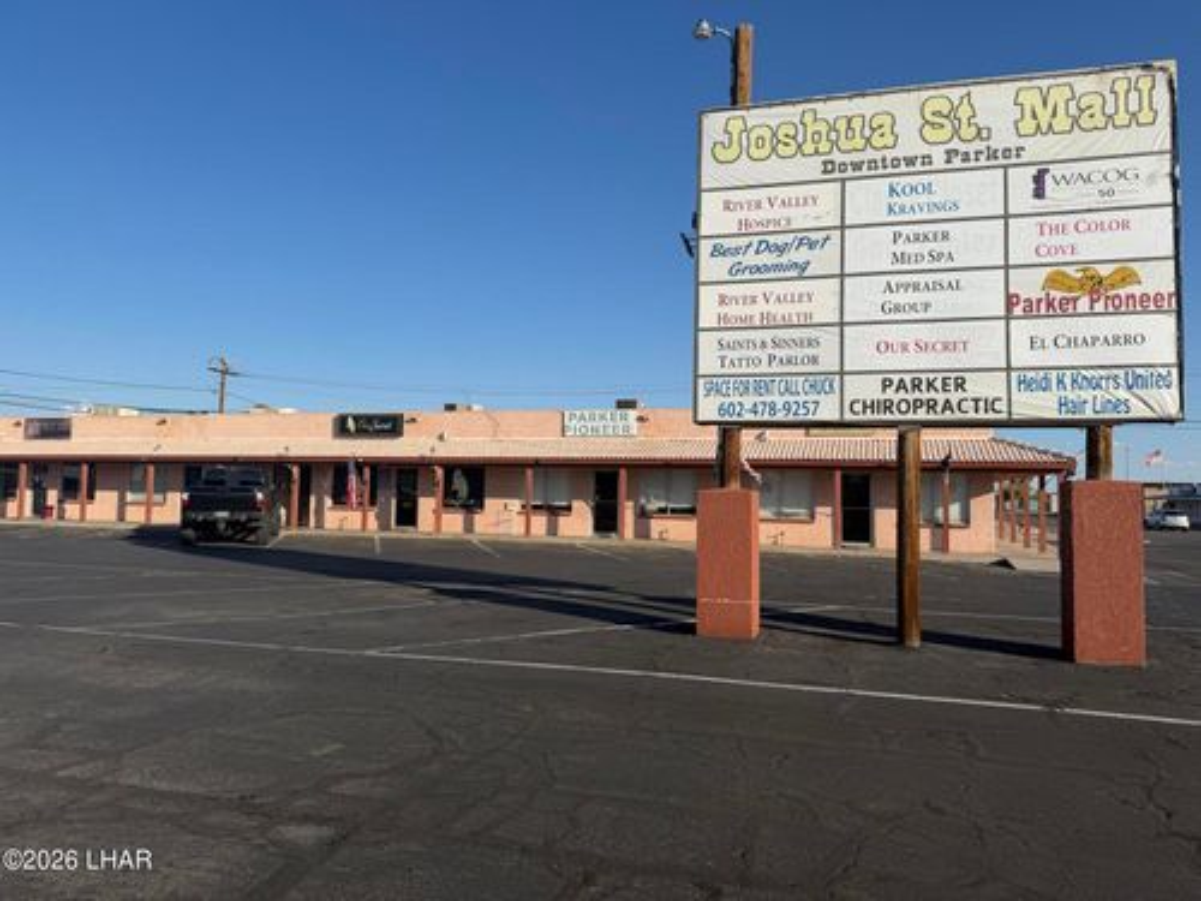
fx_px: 833
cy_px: 450
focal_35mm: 24
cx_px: 600
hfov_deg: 71.6
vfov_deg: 56.8
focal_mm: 6.76
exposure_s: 1/6173
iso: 80
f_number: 1.78
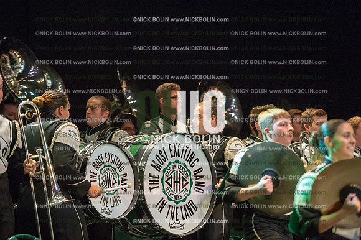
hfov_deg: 13.7
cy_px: 120
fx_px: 1503
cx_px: 180
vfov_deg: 9.1
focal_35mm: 150
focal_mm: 150
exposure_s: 1/2000
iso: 8000
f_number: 2.8
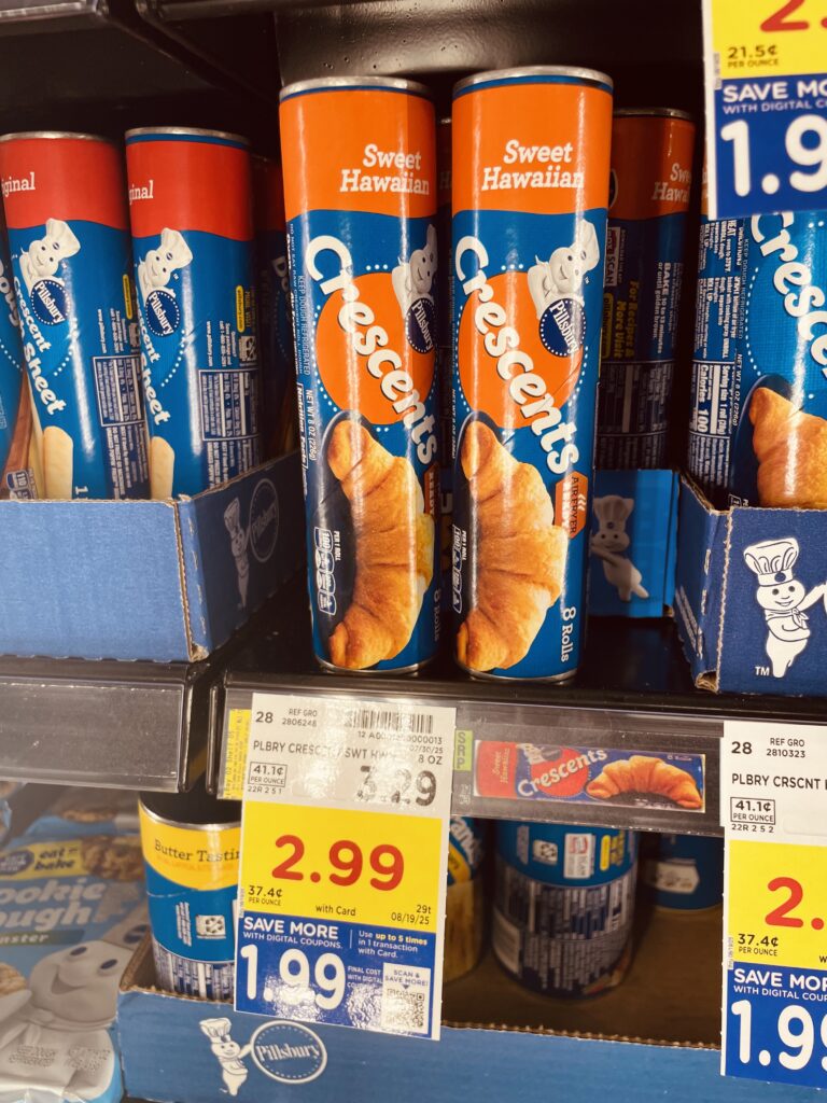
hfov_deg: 53.1
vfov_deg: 67.3
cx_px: 414
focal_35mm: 26
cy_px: 552
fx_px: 828
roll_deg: +1.5
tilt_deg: -15.2
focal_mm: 4.2
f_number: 1.6
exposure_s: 1/121
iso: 50
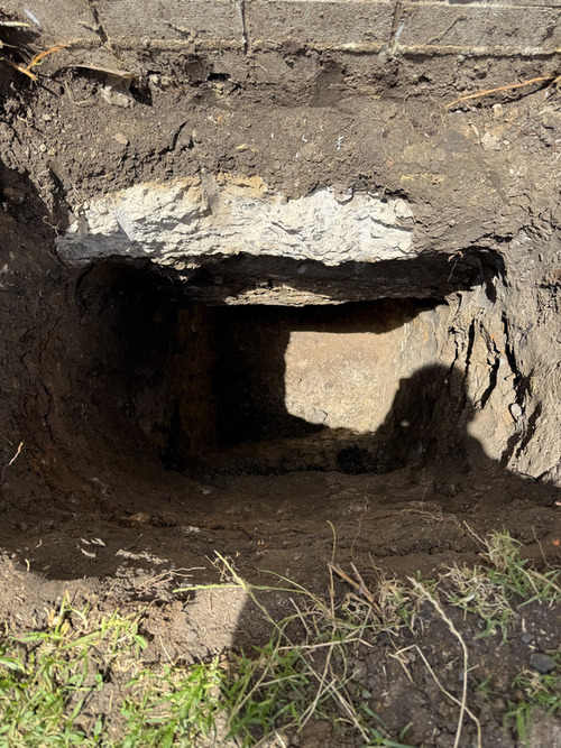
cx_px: 280
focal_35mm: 24
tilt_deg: -75.6
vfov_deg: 71.6
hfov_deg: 56.8
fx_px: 519
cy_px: 374
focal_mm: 6.76
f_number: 1.78
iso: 80
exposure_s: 1/1949
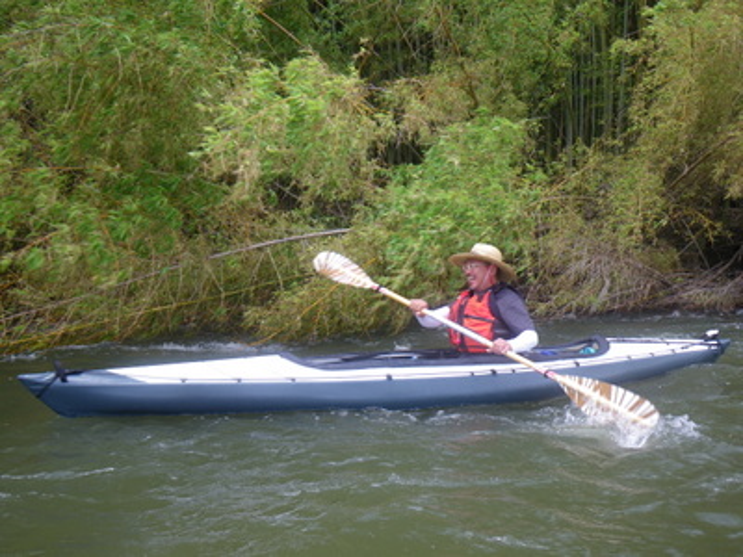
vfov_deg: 41.8
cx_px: 372
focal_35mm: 34
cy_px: 278
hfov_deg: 54.0
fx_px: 730
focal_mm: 6.1
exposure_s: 1/125
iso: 50
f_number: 3.8
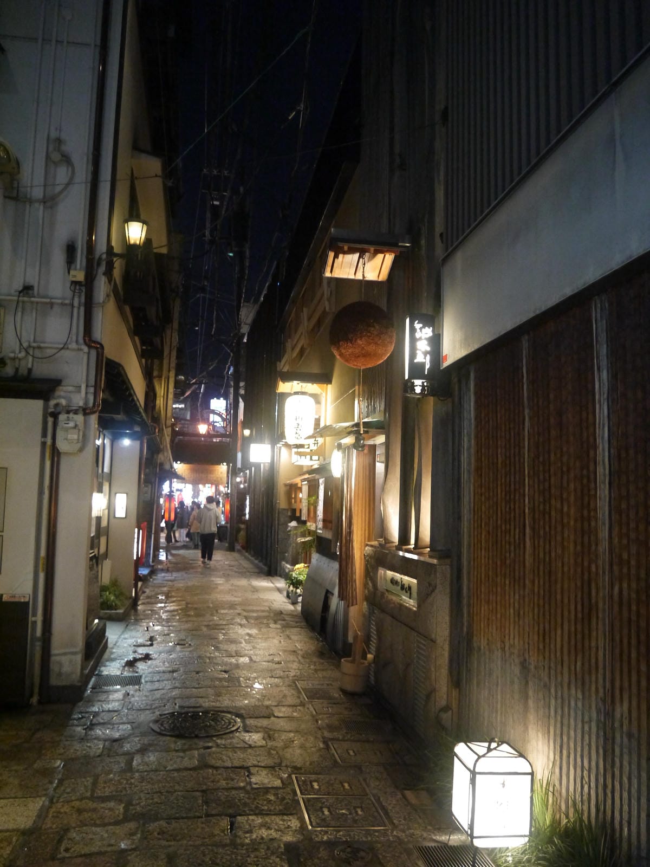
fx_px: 701
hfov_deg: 49.7
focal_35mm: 28
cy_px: 434
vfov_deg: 63.4
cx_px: 325
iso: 1600
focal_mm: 14
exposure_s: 1/30
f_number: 3.5
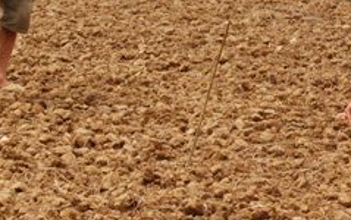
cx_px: 248
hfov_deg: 9.9
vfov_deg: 6.2
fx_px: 2023
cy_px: -21
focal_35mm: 211
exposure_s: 1/500
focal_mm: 55
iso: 800
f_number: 11
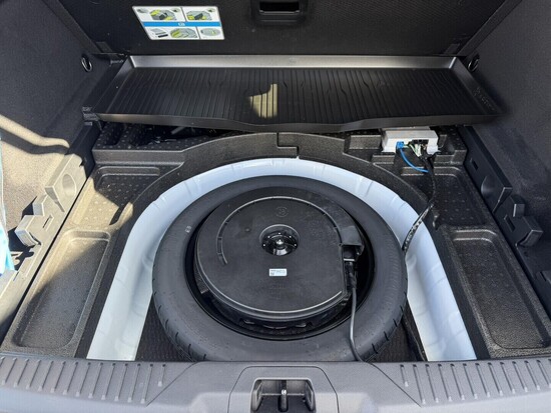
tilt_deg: -44.4
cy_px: 206
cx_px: 276
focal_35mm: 24
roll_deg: -0.9
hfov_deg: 71.6
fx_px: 382
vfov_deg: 56.9
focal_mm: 6.76
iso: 80
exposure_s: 1/121
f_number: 1.78
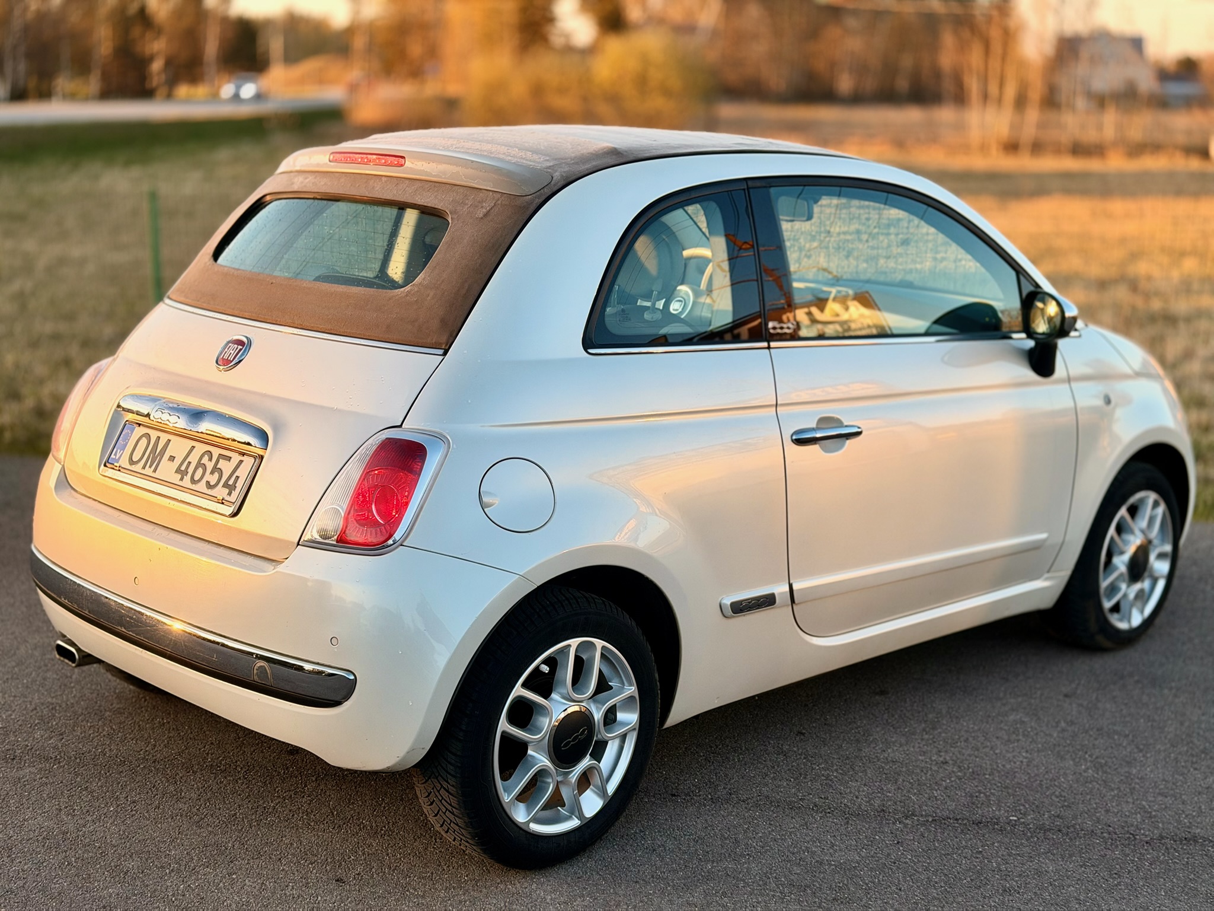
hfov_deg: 39.7
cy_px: 456
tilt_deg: -12.0
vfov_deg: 30.3
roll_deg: -0.3
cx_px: 607
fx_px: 1683
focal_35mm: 48
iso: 64
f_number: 1.78
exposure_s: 1/570
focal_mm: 6.76
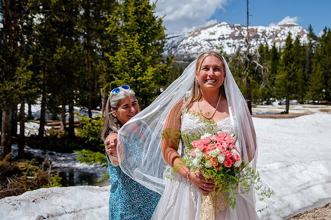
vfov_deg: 25.8
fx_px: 481
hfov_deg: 37.9
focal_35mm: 52
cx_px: 186
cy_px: 96
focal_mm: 46
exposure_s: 1/500
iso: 200
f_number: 5
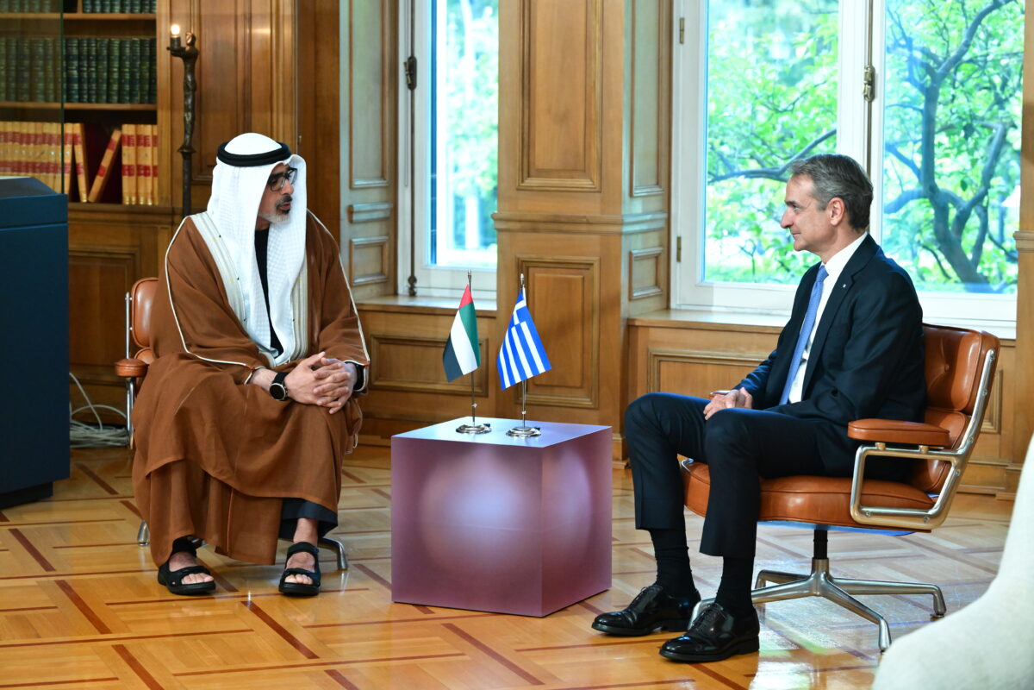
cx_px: 517
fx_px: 2642
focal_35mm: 92
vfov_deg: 14.9
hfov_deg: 22.1
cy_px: 345
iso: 6400
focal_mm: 92
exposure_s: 1/320
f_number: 5
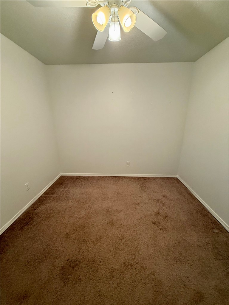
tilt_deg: -14.4
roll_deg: -0.7
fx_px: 123
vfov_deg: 102.1
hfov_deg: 85.7
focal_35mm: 14
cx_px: 114
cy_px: 152
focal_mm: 2.22
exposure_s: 1/60
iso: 400
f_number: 2.2
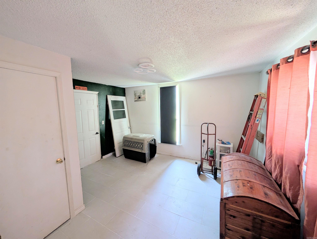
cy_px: 120
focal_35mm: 12
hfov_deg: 110.5
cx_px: 158
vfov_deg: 94.6
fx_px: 110
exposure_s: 1/23.8
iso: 171
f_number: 1.7
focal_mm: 2.02
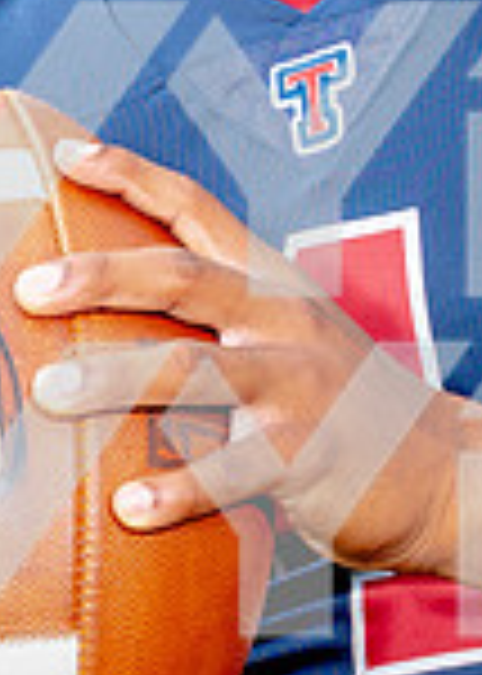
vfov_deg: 6.8
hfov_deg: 4.9
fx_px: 5639
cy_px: 148
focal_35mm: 294
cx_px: 486
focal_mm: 67
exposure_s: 1/125
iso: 100
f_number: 8
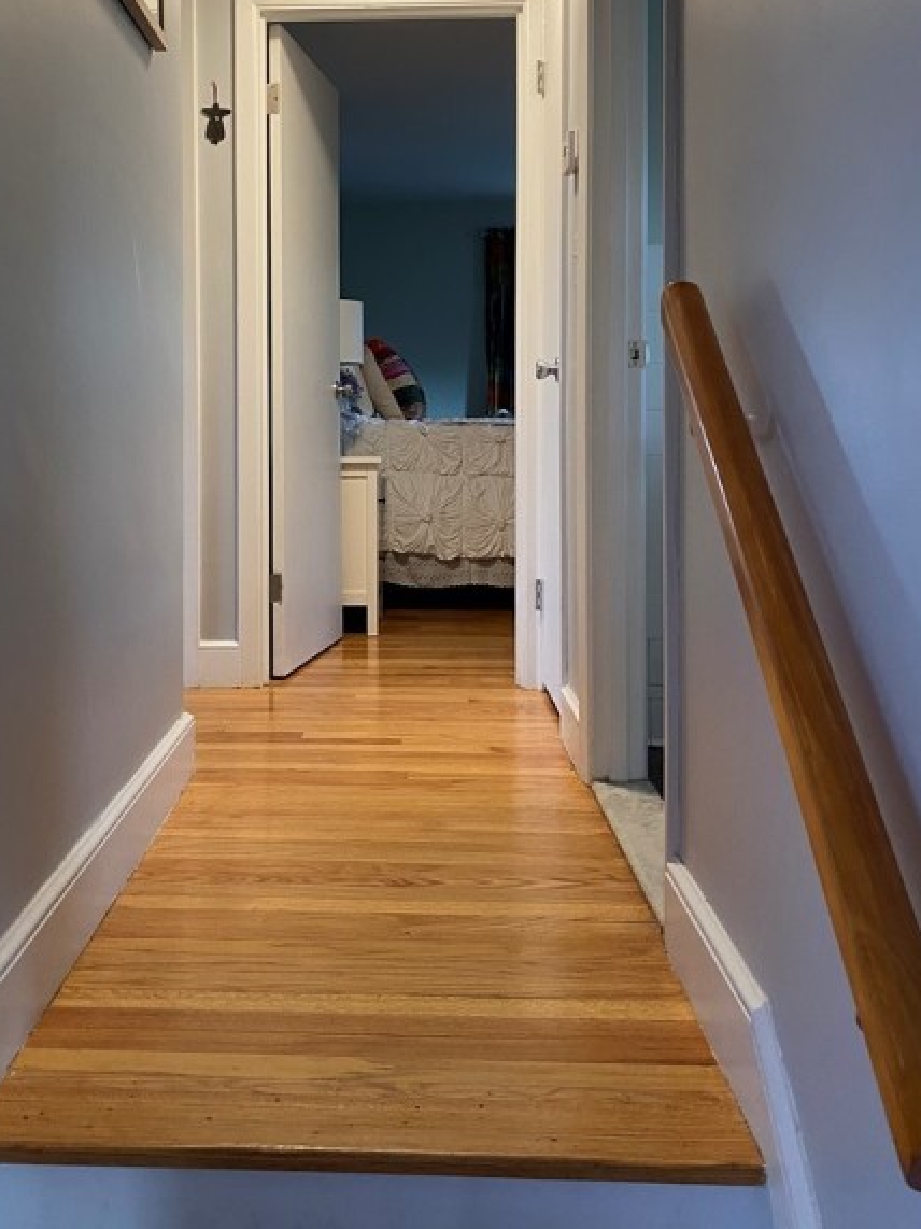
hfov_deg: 40.4
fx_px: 1242
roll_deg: -0.3
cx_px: 353
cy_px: 474
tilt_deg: -0.9
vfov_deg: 52.2
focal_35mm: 35
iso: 200
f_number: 1.8
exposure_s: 1/60
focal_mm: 4.25
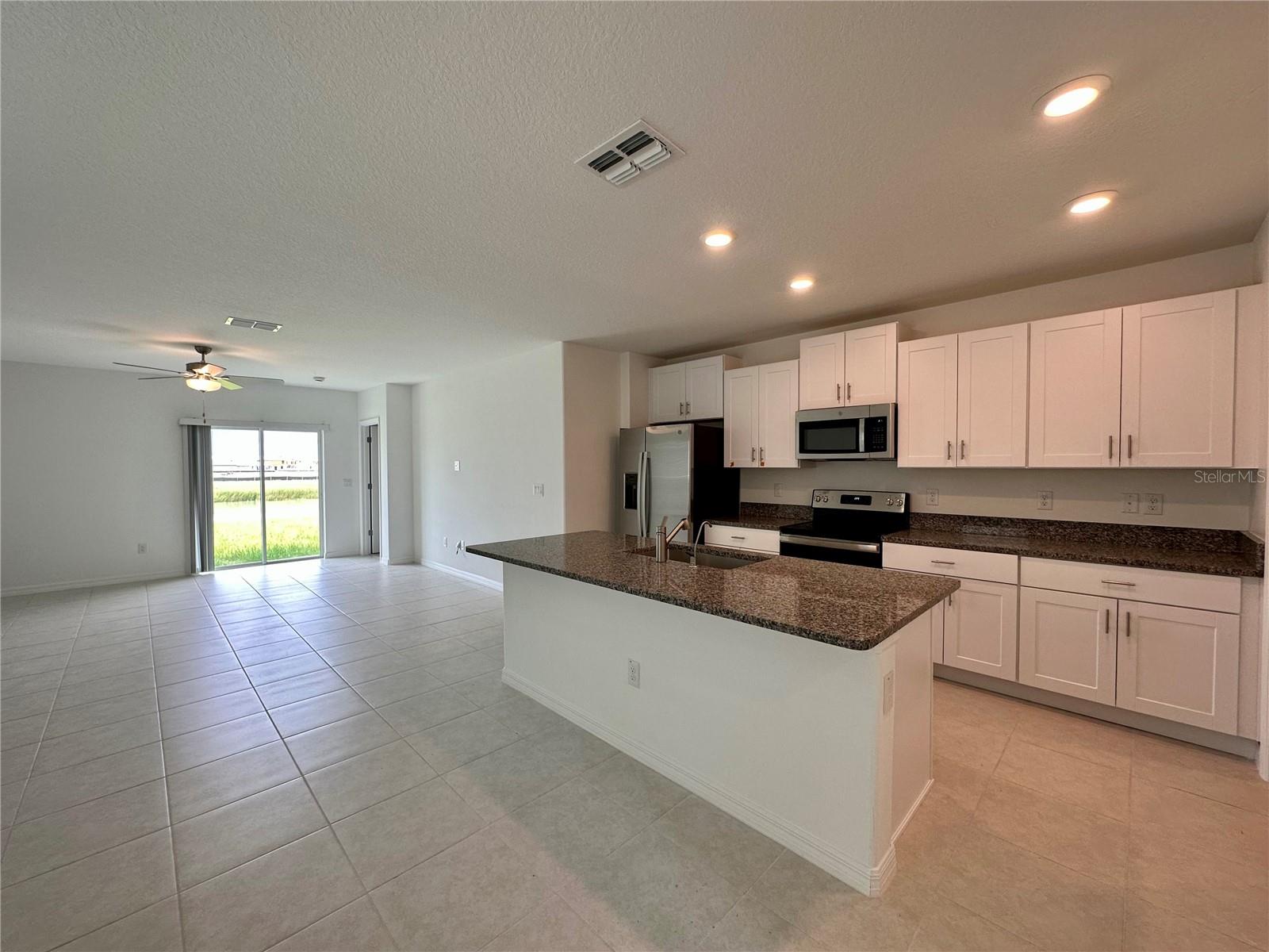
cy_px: 476
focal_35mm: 14
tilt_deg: -1.8
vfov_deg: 85.7
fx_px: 513
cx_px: 634
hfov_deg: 102.1
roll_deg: +0.5
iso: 100
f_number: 2.2
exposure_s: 1/120
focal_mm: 2.22
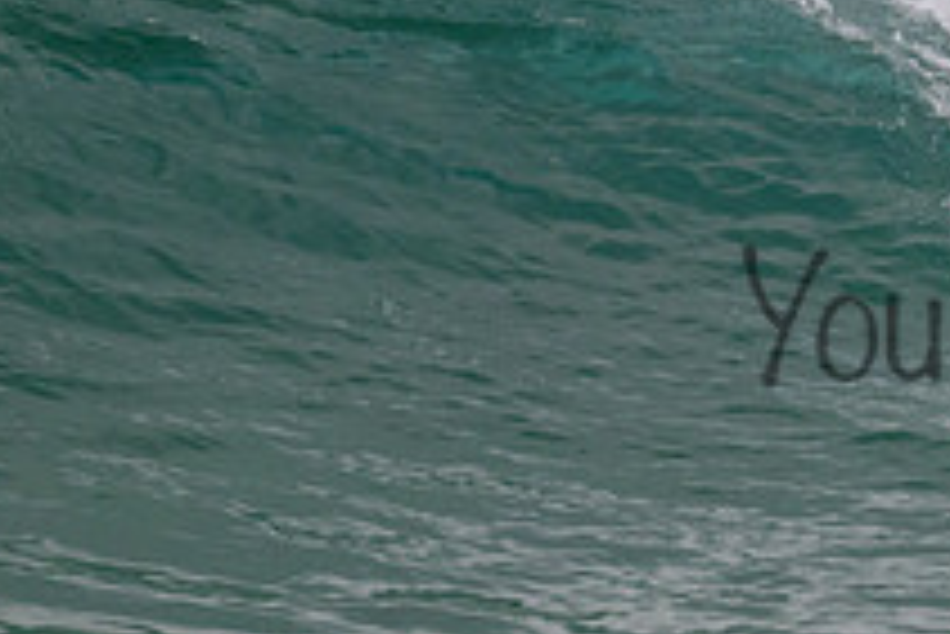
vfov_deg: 0.6
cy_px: 277
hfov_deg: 0.9
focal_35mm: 2201
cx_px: 1207
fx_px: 58120
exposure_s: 1/2000
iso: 2200
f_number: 11
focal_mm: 800
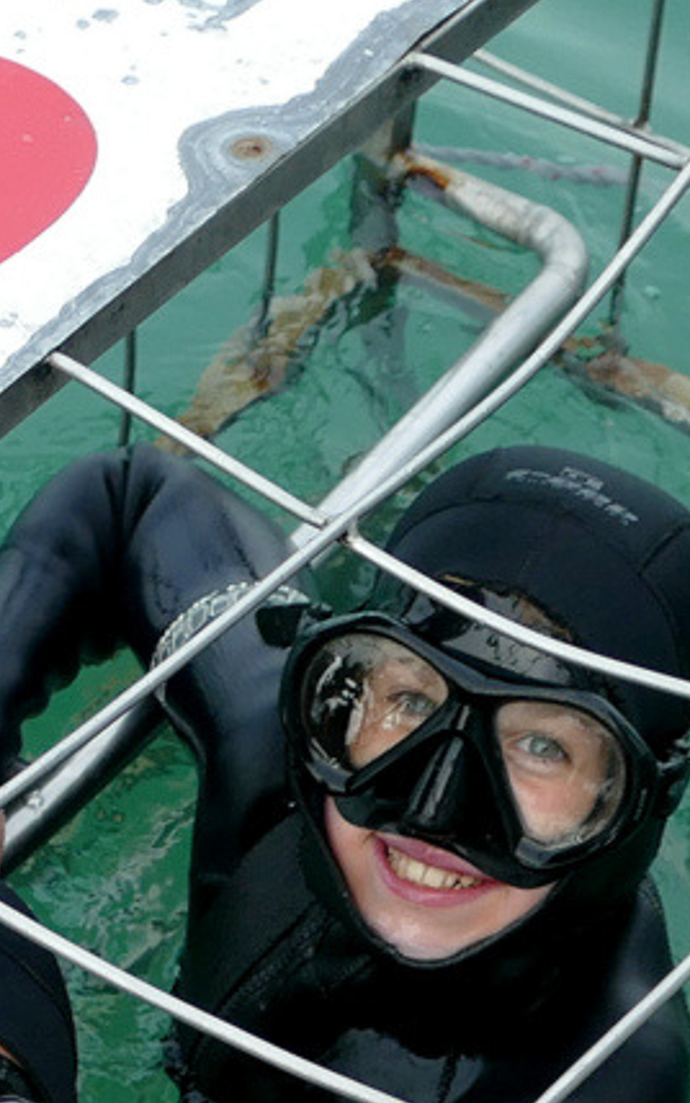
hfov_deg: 13.1
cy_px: 941
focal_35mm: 100
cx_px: 232
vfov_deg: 20.5
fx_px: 3005
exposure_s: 1/250
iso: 125
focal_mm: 12.64
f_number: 3.1
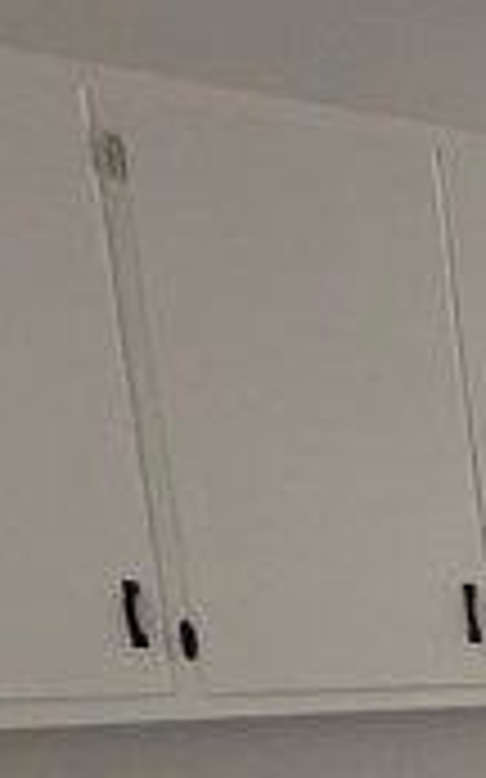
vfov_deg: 33.7
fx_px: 1167
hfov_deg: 12.1
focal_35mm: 55
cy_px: 778
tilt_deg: -7.3
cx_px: 1400
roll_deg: +2.0
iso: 125
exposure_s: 1/120
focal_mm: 2.22
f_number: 2.2
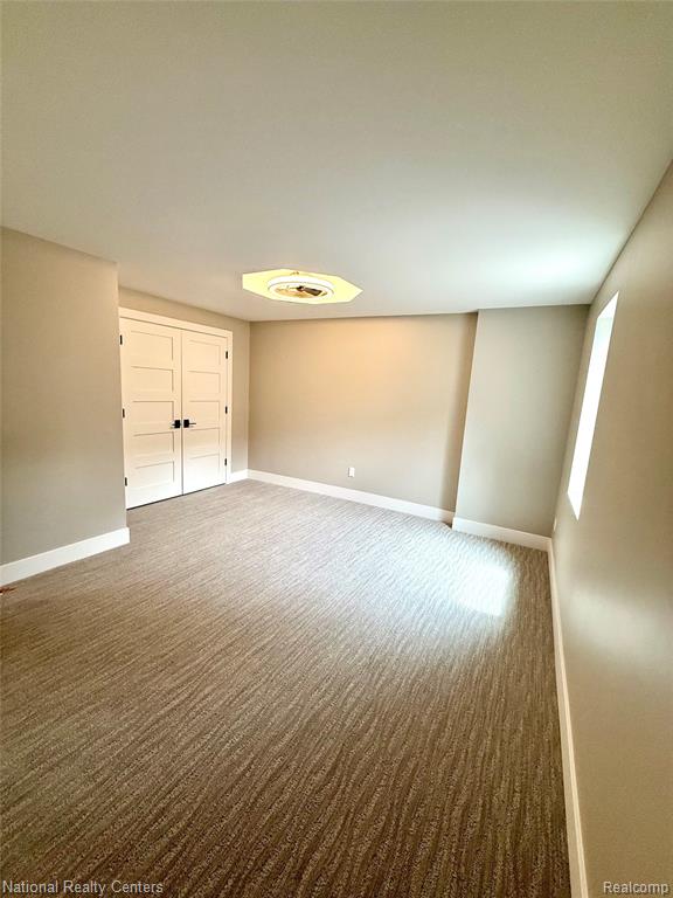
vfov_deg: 102.1
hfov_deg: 85.7
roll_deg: -3.4
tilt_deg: -8.8
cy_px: 449
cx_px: 336
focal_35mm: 14
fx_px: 363
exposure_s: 1/120
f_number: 2.2
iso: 200
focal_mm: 2.22
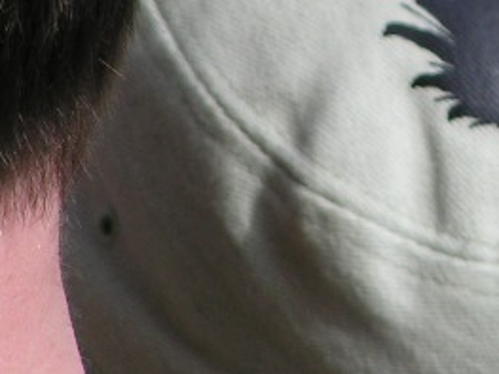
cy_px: -68
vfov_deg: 1.3
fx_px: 16671
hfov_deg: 1.7
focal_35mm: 1157
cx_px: 438
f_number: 5
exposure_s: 1/640
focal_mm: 58
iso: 50
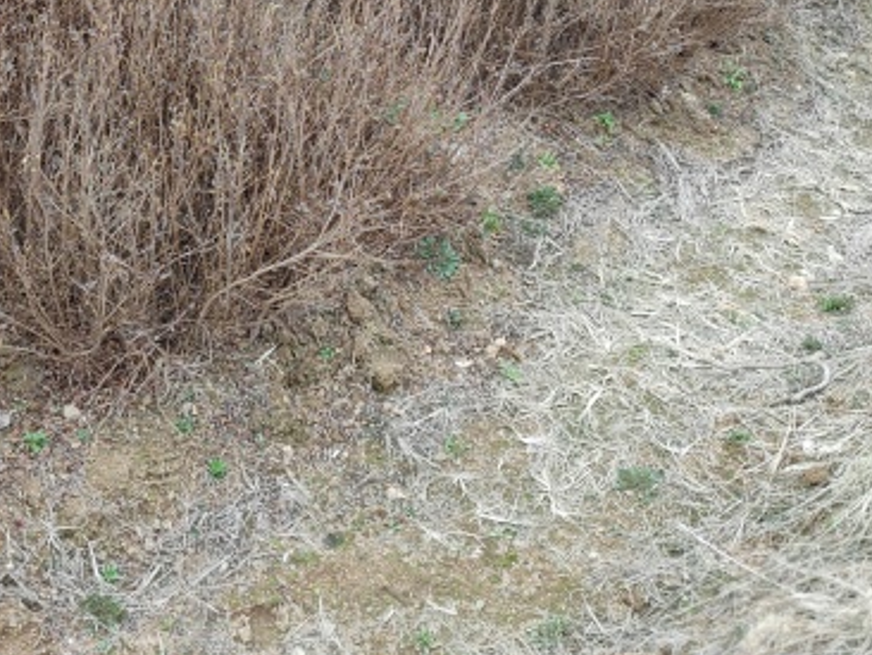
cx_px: 269
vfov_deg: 24.2
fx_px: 1487
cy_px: 71
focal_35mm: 59
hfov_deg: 32.3
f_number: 4
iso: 50
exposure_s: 1/260
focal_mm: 5.52
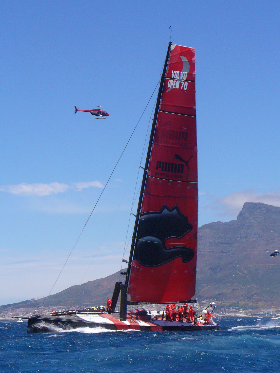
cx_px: 140
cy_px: 186
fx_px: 1057
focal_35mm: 98
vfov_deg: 20.0
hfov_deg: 15.1
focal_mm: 16.1
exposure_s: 1/320
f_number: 7
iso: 80
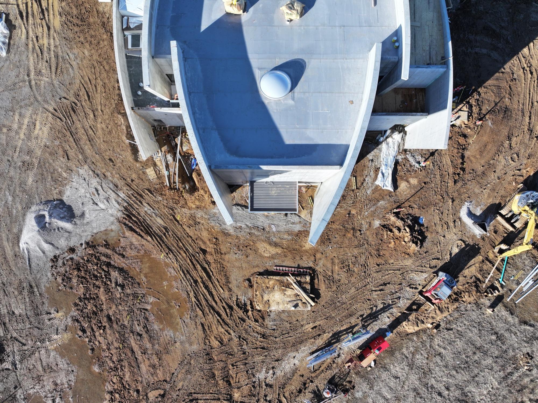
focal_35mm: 24
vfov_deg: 56.8
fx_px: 373
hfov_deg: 71.6
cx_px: 269
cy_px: 202
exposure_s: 1/1000
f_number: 2.8
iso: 140
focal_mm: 12.29
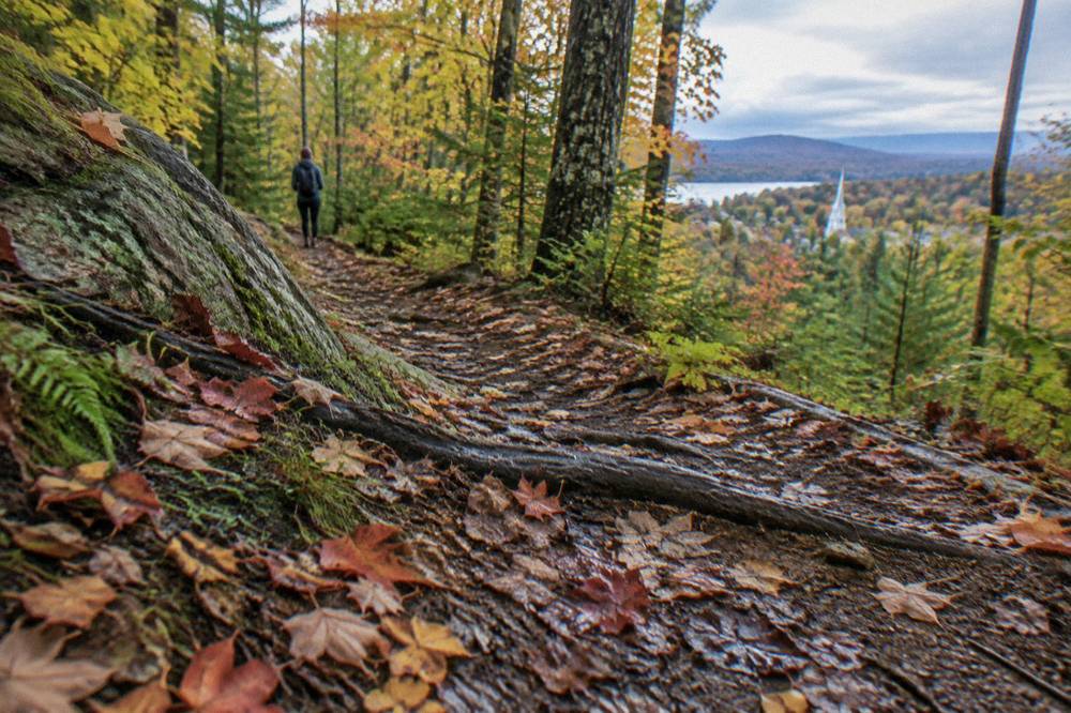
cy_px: 356
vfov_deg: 53.1
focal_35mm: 24
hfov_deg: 73.8
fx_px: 714
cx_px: 536
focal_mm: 24
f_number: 7.1
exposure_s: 1/400
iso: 320
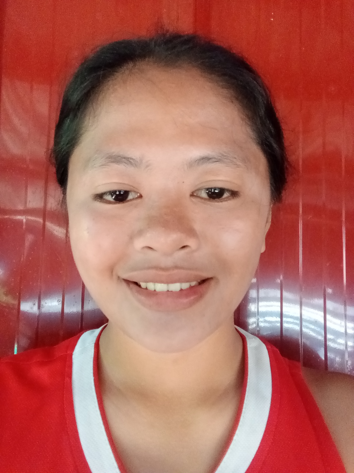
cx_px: 177
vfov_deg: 65.3
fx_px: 368
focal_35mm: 27
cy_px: 236
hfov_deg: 51.4
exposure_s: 1/30
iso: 431
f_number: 2.2
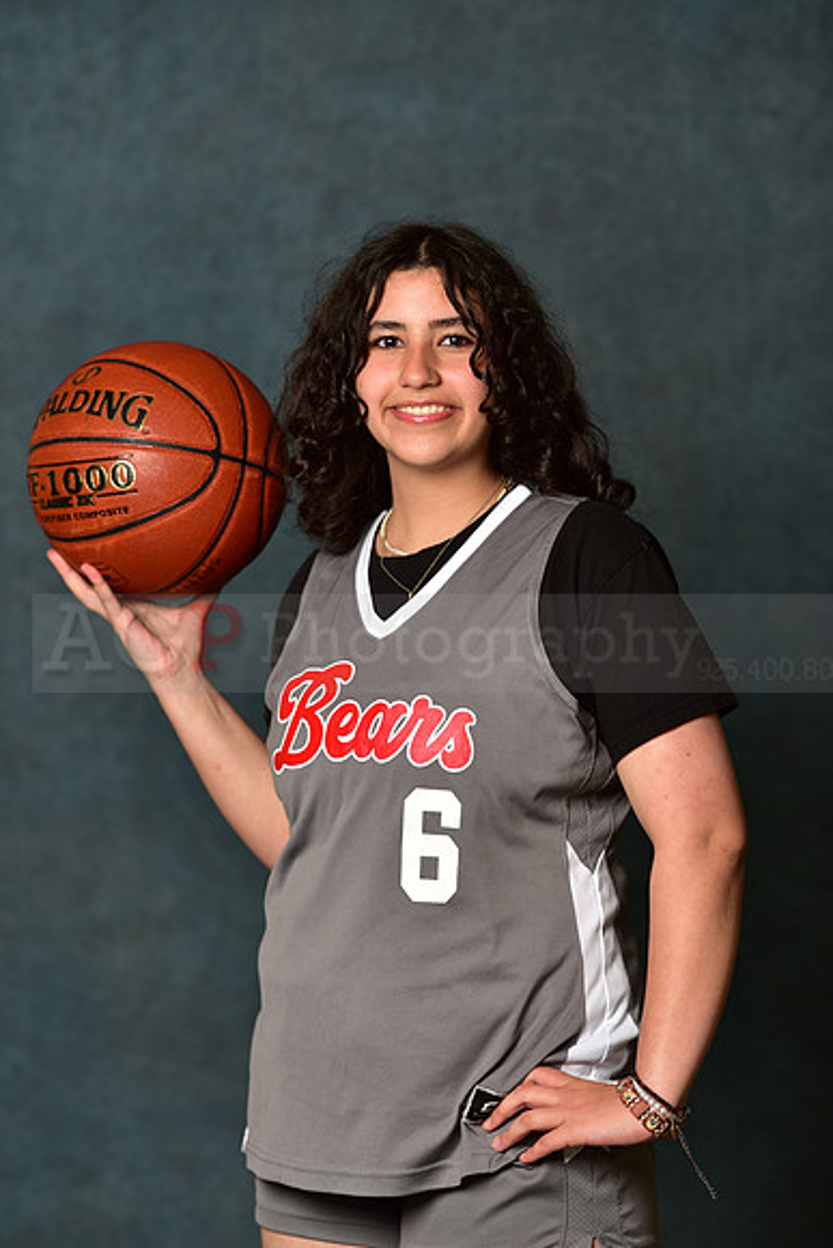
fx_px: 6070
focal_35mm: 175
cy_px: 624
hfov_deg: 7.9
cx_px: 416
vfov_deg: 11.7
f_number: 4.5
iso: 200
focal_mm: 175
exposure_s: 1/200
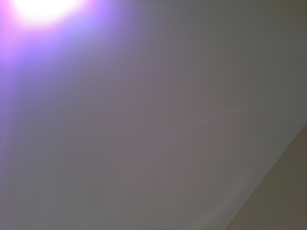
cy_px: 115
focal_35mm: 33
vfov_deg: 42.9
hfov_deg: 55.4
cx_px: 154
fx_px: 293
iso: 64
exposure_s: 1/20
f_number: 2.4
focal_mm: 4.13
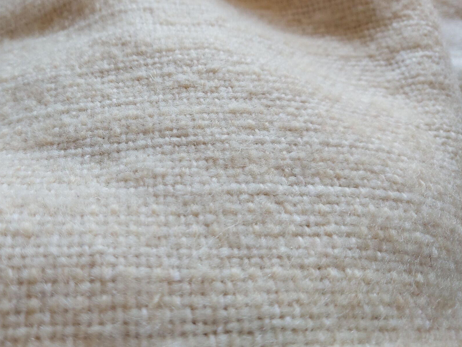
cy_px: 148
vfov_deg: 46.7
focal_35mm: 30
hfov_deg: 59.2
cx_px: 174
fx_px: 400
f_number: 1.8
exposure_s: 1/60
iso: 160
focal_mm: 5.23
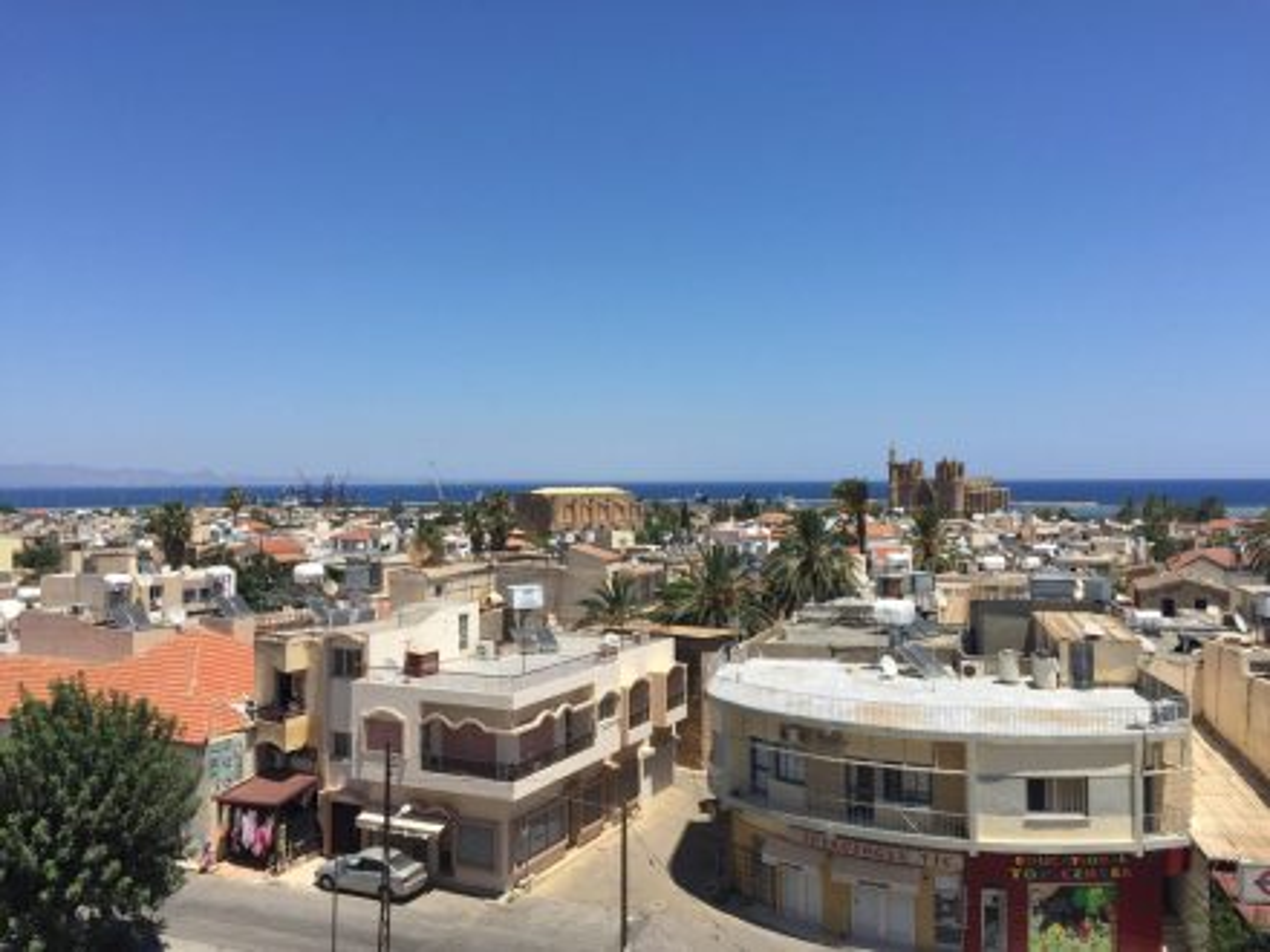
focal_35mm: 29
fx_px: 1064
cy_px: 476
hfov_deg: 61.7
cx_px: 635
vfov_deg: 48.2
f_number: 2.2
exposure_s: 1/2825
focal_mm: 4.15
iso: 32
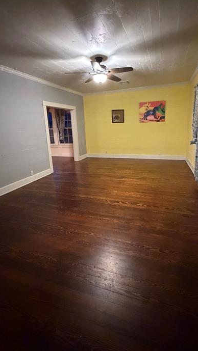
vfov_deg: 95.6
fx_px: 159
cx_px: 111
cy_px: 157
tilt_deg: -12.1
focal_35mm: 17
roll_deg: +2.1
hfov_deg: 63.8
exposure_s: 1/40
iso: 1600
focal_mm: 2.22
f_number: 2.2
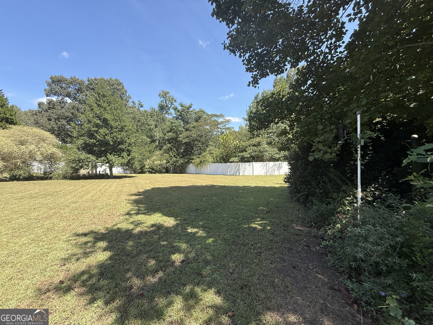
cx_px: 216
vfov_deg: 85.7
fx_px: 175
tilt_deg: -1.1
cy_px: 162
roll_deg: -0.9
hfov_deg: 102.1
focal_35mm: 14
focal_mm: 2.22
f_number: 2.2
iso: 50
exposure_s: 1/841
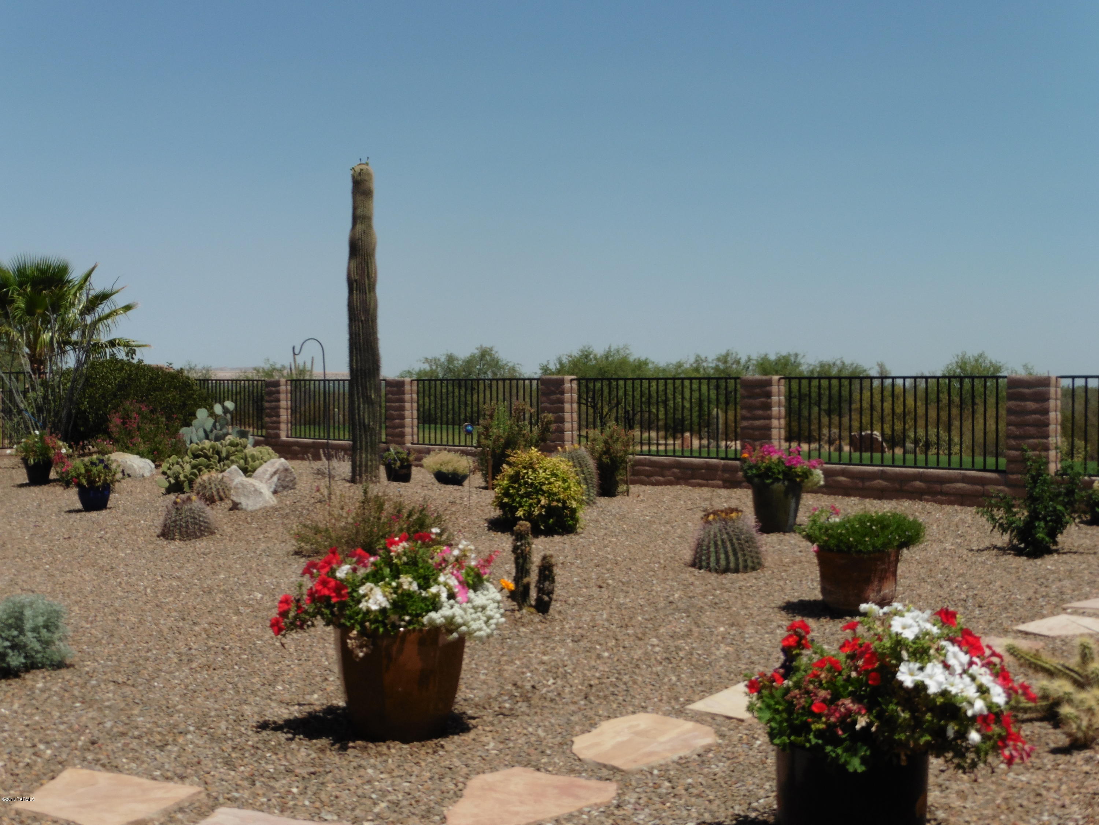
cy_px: 412
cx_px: 550
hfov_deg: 42.9
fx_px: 1397
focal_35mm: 44
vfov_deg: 32.9
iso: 100
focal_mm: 7.9
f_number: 5
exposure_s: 1/1250
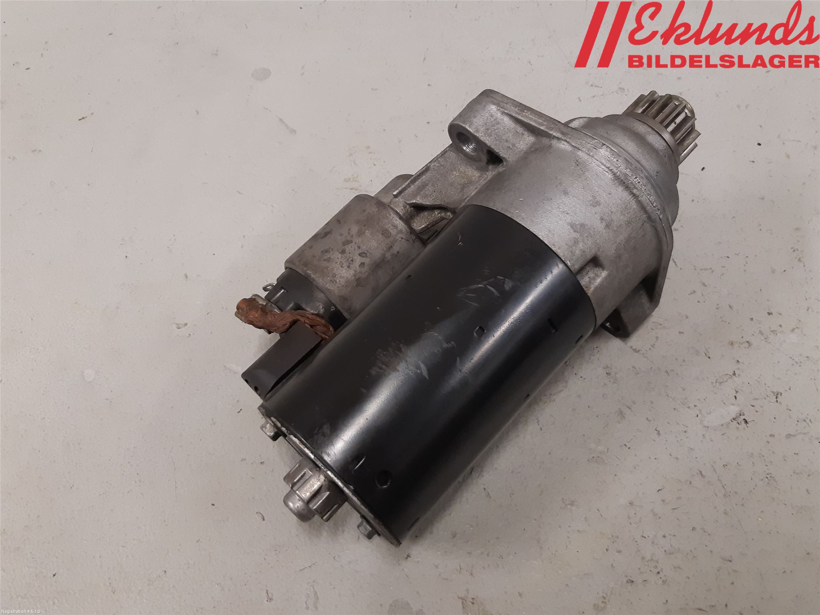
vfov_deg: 53.1
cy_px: 308
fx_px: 616
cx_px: 410
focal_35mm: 26
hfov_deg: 67.3
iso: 160
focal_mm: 3.93
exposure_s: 1/50
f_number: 1.7
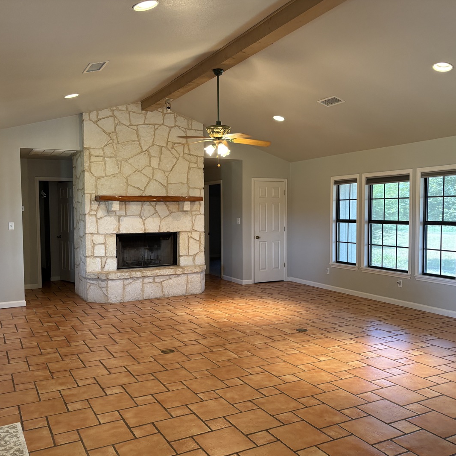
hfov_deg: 52.5
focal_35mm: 31
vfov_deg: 52.5
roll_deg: +0.9
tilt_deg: -1.3
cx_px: 226
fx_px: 462
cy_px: 229
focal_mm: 5.96
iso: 160
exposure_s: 1/60
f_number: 1.6
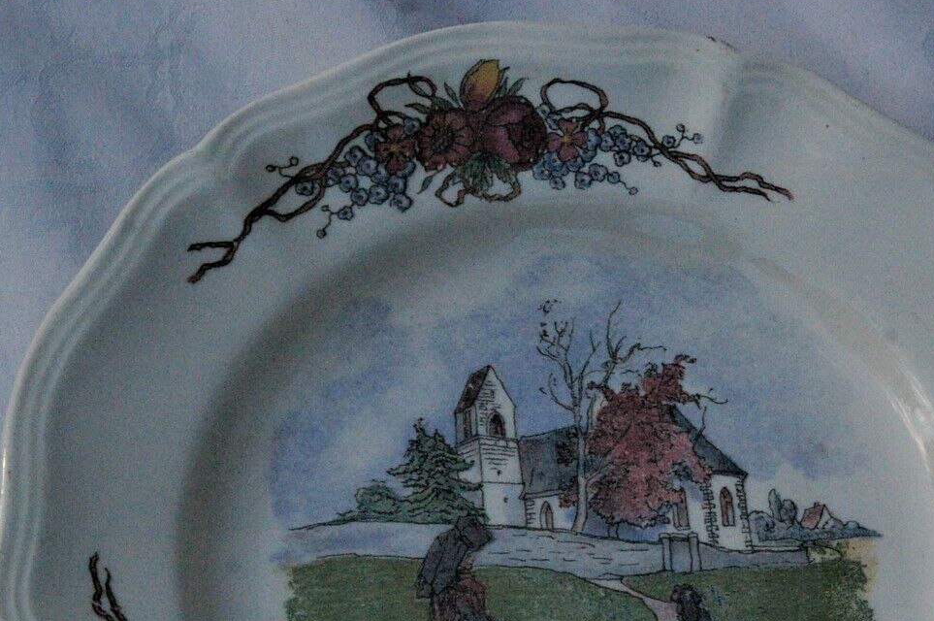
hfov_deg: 24.9
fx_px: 2099
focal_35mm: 81
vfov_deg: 16.5
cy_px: 585
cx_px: 628
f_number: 8
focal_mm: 26
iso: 1600
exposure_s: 1/750
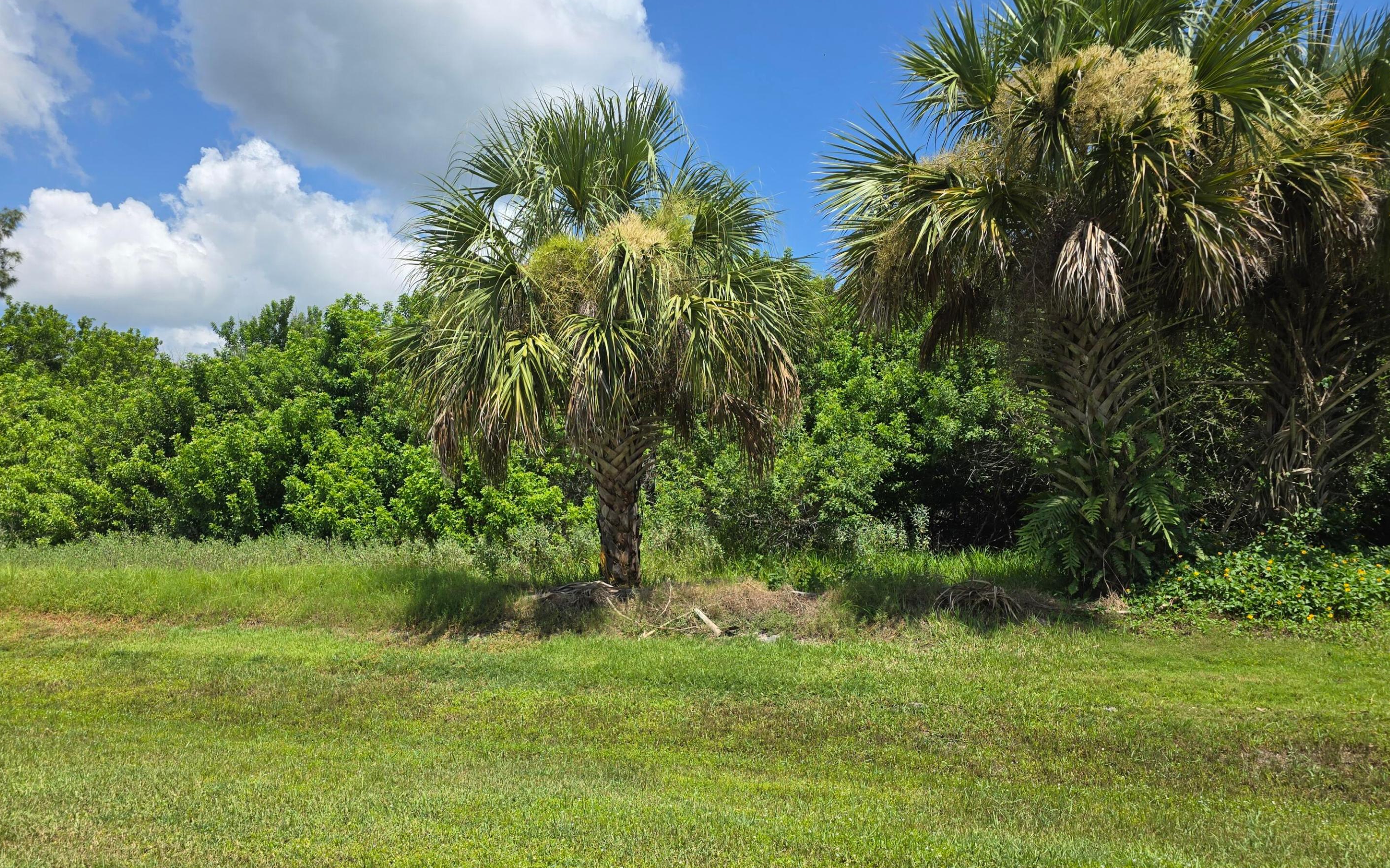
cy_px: 467
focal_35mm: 25
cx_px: 680
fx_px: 947
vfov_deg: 49.2
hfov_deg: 72.5
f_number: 1.7
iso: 12
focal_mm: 6.3
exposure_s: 1/834
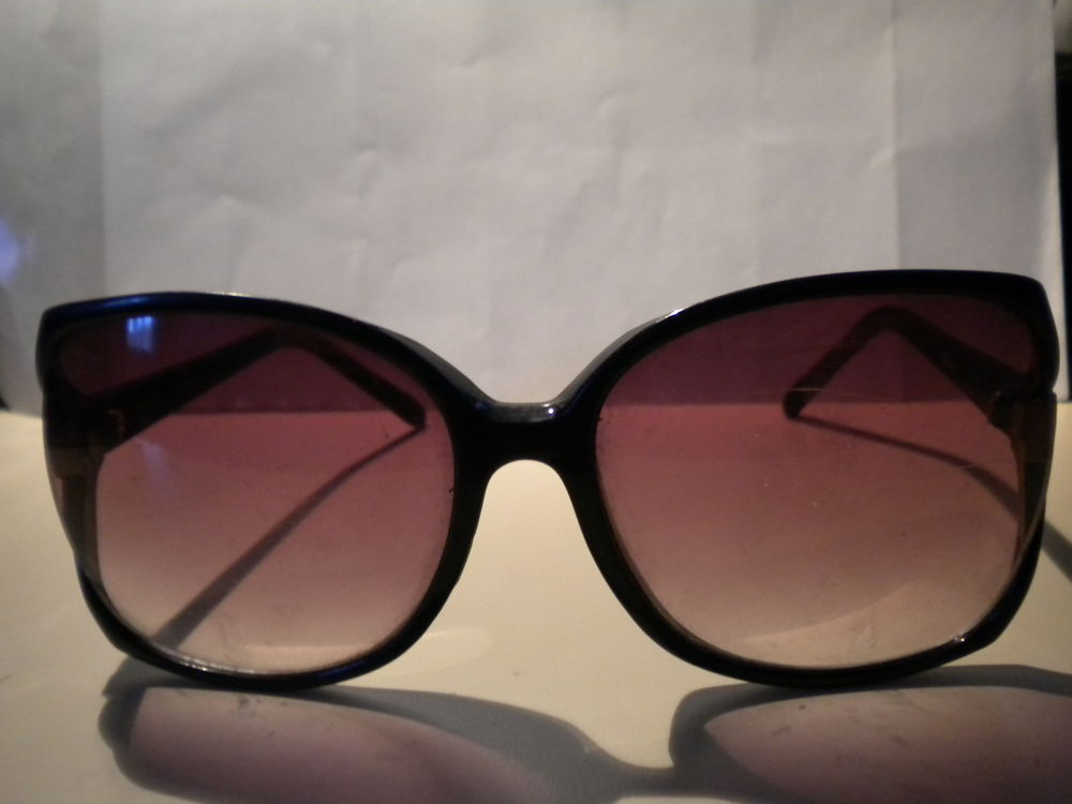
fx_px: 1084
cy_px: 402
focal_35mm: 35
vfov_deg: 40.7
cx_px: 536
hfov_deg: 52.6
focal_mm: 6.3
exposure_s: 1/35
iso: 400
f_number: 3.1
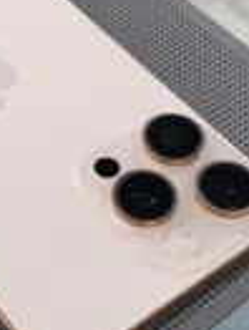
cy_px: 166
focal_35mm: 70
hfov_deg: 20.7
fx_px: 668
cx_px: 25
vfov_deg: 27.7
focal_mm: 4.09
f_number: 1.6
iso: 304
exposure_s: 1/100
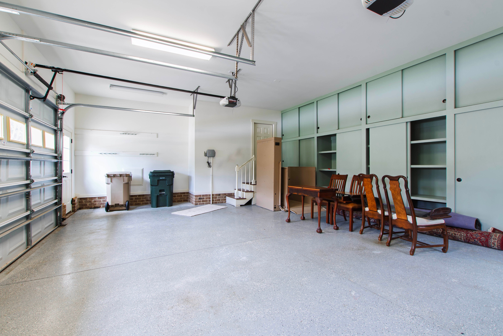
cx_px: 252
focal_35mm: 15
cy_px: 168
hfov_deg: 100.4
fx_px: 210
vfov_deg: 77.3
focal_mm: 10
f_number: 8
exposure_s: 1/1.25
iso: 100
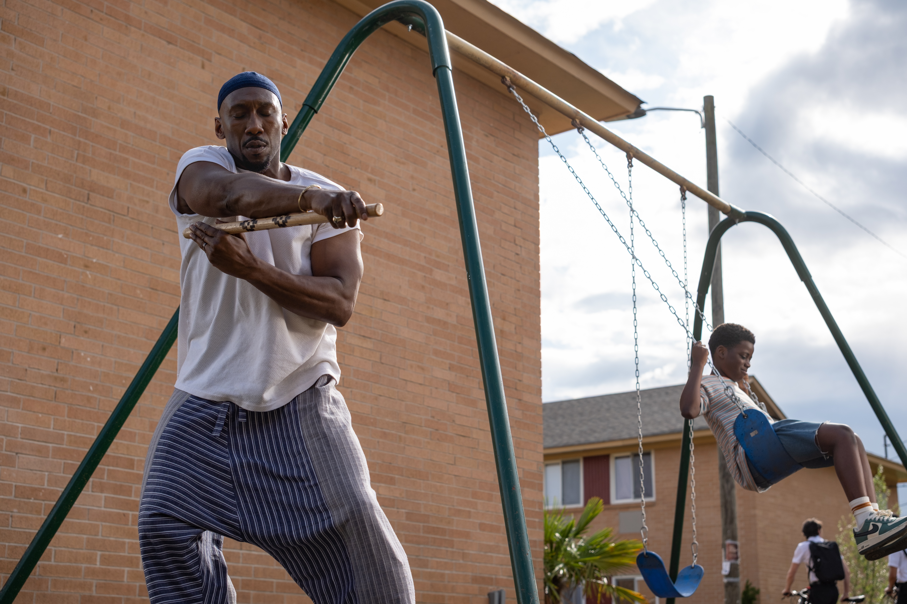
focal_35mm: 50
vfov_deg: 27.0
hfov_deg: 39.6
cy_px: 302
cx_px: 454
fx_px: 1260
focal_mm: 33
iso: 125
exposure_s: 1/1000
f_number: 3.2
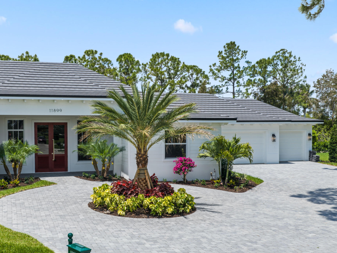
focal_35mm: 44
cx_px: 142
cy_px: 148
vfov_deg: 32.8
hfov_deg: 42.8
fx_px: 428
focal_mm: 14.45
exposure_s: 1/160
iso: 100
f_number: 5
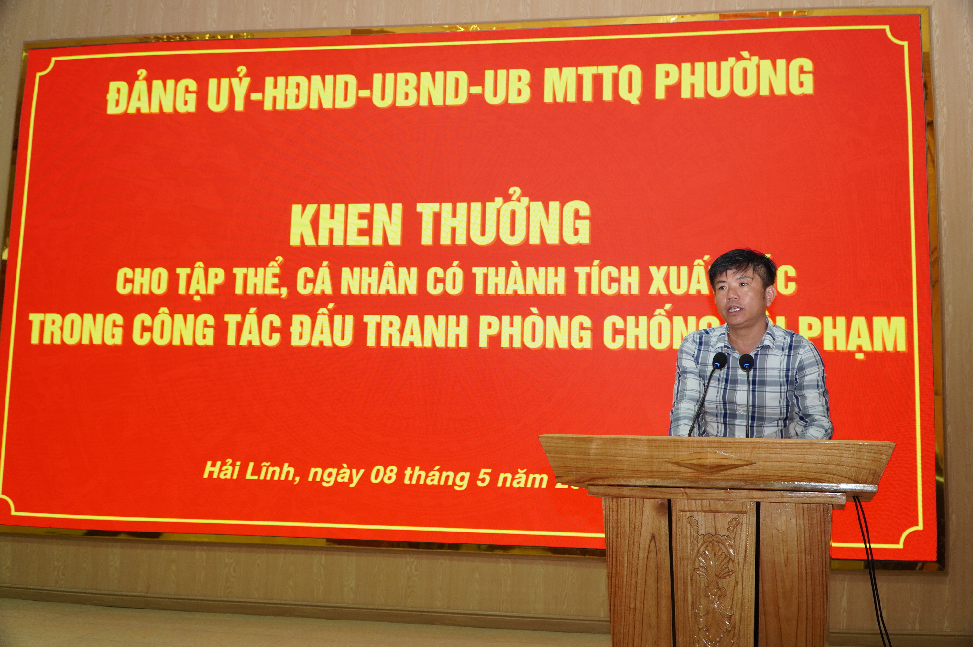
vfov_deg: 38.3
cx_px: 486
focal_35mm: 34
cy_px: 324
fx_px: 932
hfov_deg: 55.1
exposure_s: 1/60
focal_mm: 23
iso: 500
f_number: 4
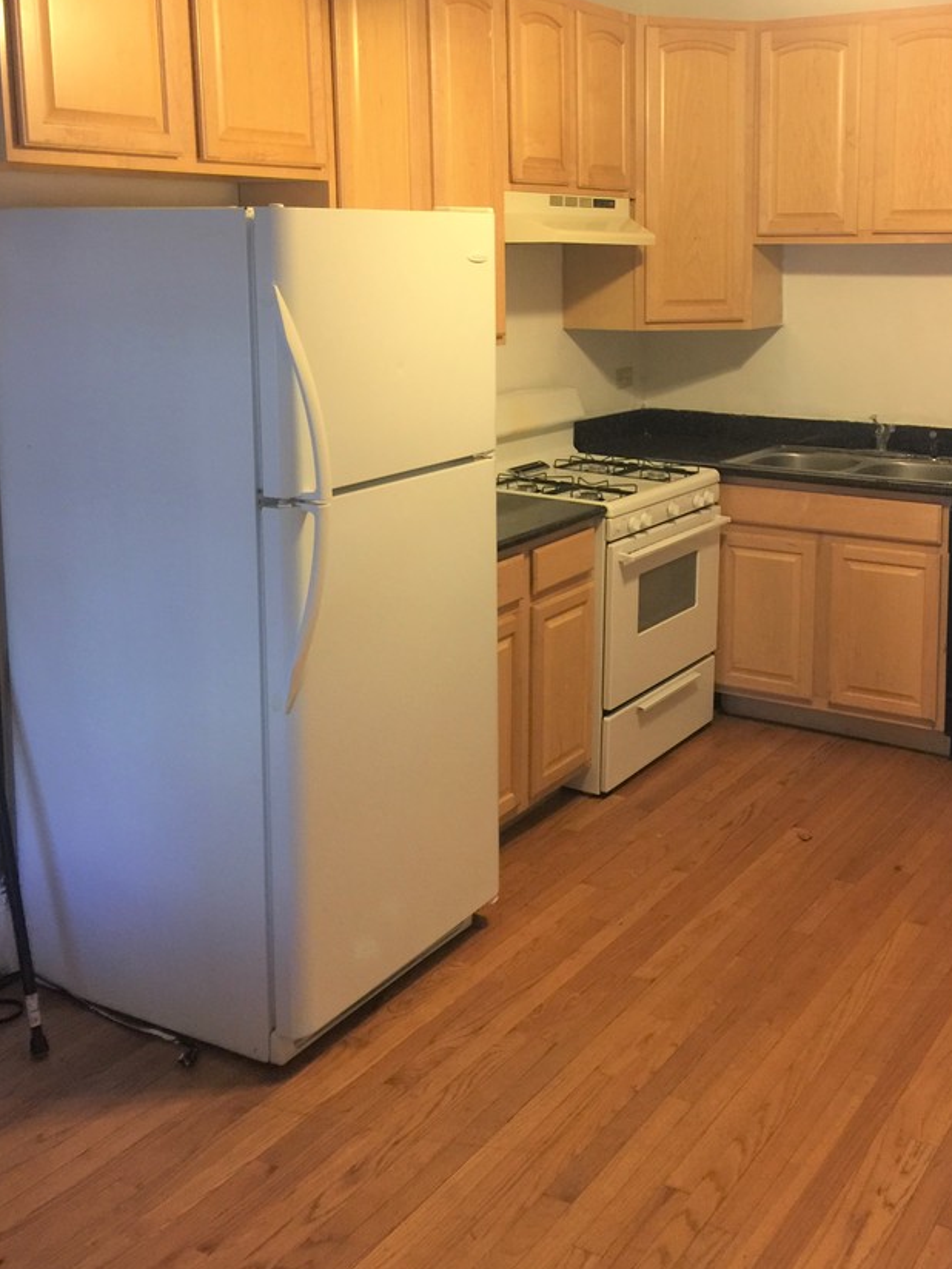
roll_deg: +0.7
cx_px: 612
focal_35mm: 38
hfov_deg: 37.4
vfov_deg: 48.5
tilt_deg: -9.2
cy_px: 465
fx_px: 1393
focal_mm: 4.15
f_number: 2.2
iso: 100
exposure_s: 1/15
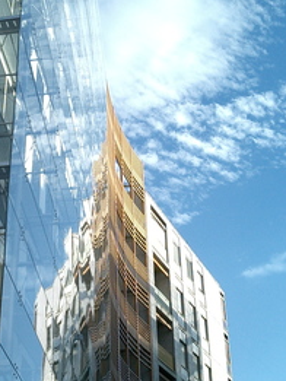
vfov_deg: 28.9
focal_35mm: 67
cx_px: 71
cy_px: 222
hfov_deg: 21.8
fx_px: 737
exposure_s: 1/500
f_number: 4.2
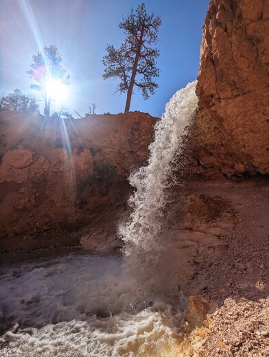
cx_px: 134
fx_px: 165
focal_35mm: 16
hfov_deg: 78.3
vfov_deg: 94.4
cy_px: 178
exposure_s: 1/4425
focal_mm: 2.35
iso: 45
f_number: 2.2
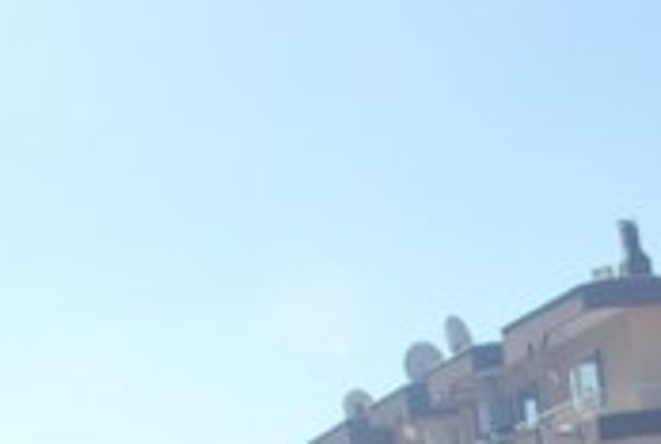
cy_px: 880
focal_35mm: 124
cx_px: 946
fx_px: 2283
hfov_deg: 15.4
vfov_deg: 10.3
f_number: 9
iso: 100
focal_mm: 18
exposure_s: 1/200
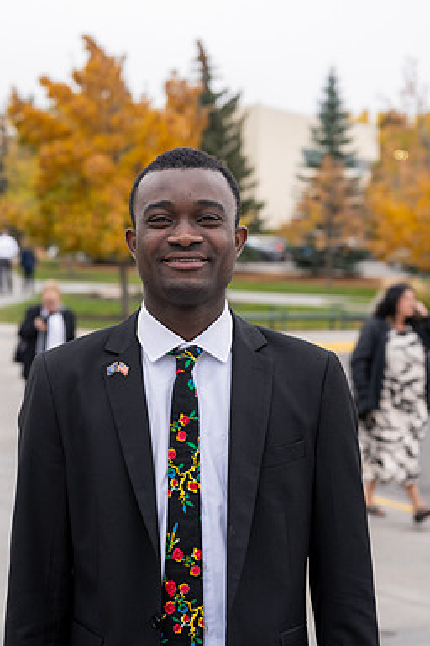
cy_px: 255
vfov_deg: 23.6
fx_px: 1541
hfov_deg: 15.9
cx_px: 185
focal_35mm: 86
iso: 160
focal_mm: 47
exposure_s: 1/320
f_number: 3.2
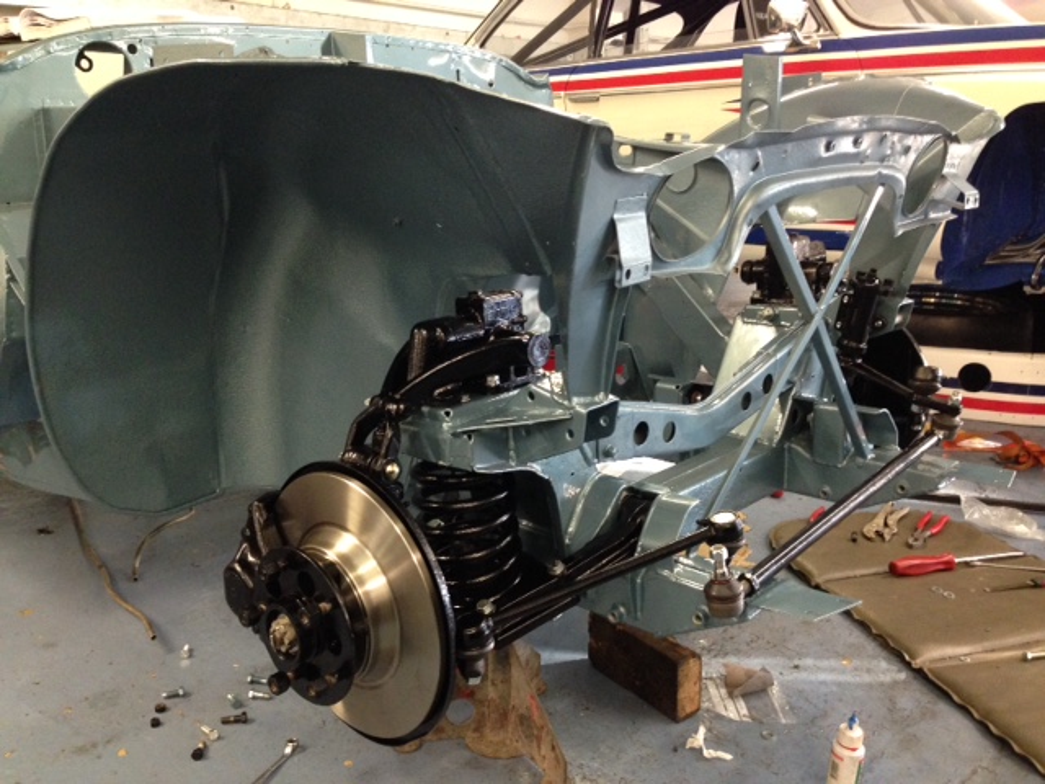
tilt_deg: -16.9
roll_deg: -0.2
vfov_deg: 42.9
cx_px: 522
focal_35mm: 33
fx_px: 996
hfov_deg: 55.4
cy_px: 392
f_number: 2.4
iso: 320
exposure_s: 1/20
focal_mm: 4.12
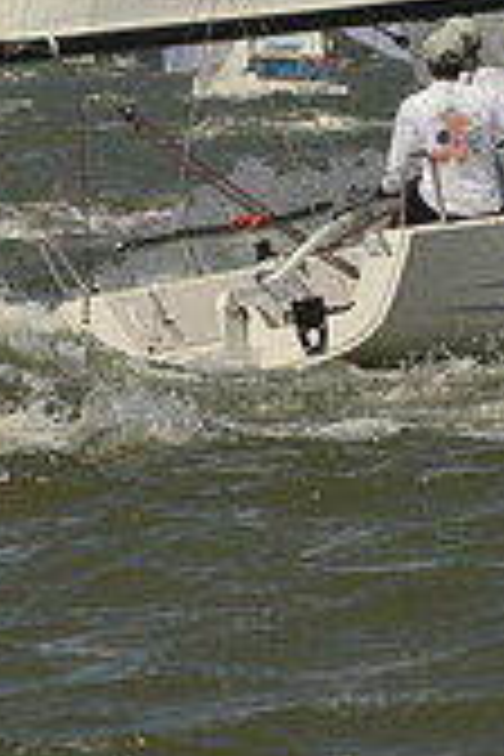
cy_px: -486
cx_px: 439
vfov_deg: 3.0
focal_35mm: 689
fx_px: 14468
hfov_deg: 2.0
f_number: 11
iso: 280
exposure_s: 1/1600
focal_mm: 200
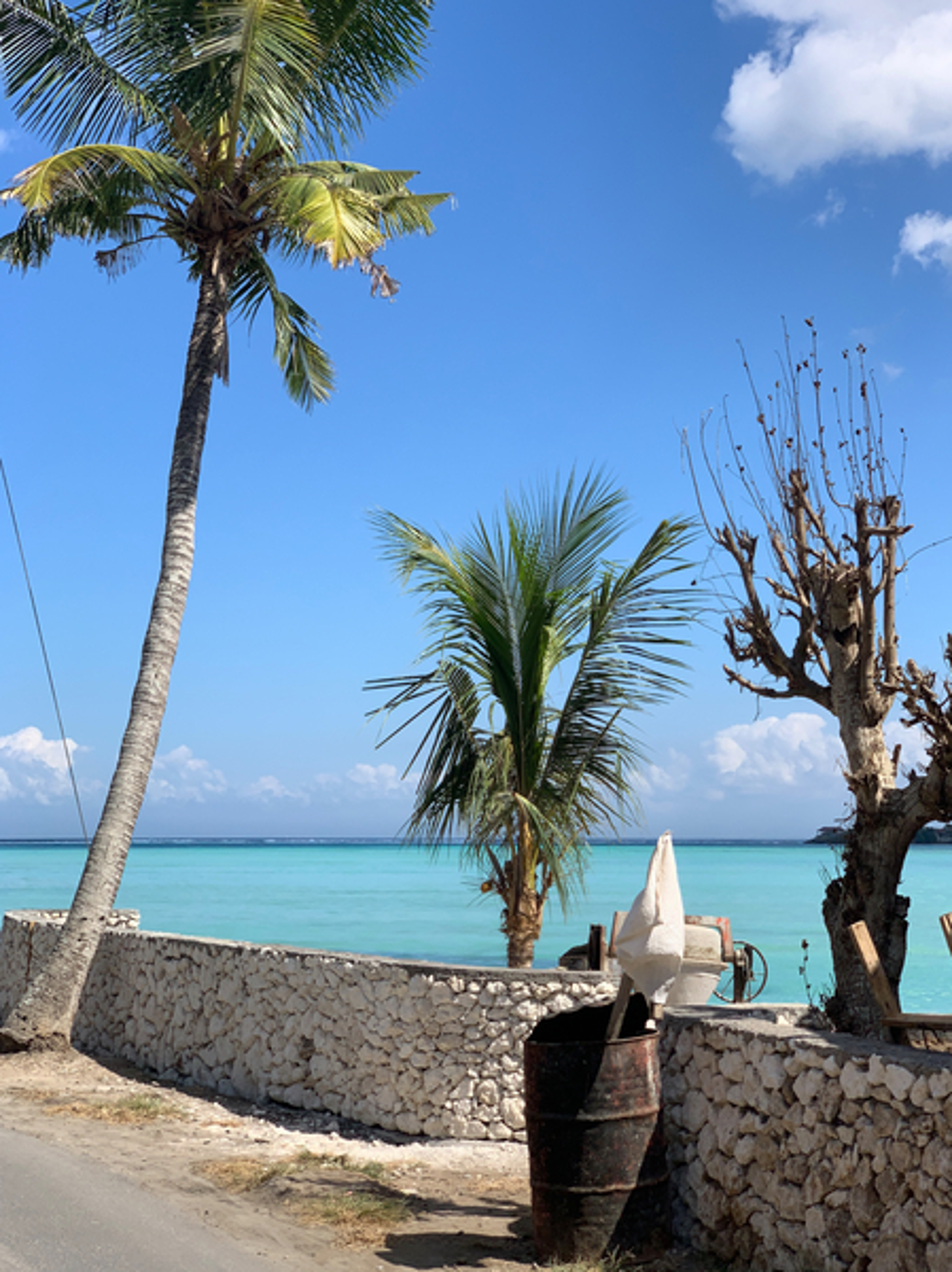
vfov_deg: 36.8
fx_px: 1910
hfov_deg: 28.0
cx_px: 476
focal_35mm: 52
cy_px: 636
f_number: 2.4
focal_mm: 6
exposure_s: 1/1261
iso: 16
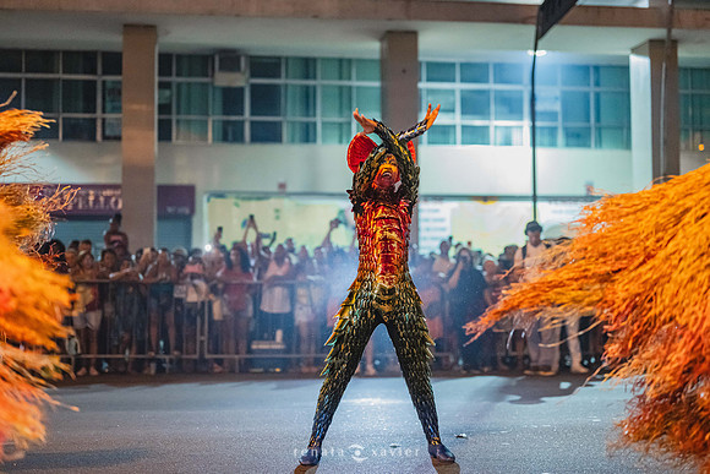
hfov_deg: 38.1
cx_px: 355
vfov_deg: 26.0
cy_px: 237
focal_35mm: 52
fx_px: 1027
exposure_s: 1/320
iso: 6400
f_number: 1.4
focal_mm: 50
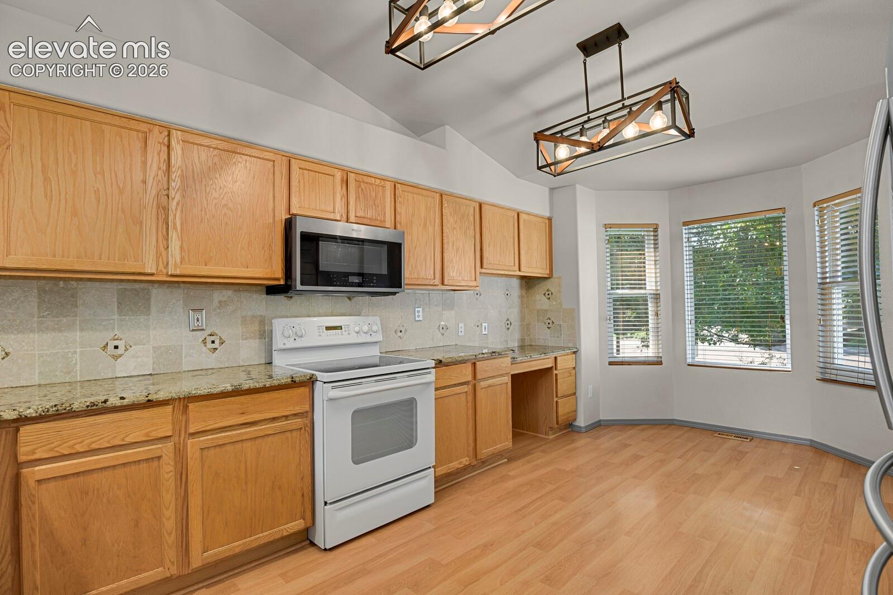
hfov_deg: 93.3
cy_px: 298
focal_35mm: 17
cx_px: 446
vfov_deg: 70.4
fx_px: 422
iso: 250
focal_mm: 17
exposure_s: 1.3
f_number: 6.3
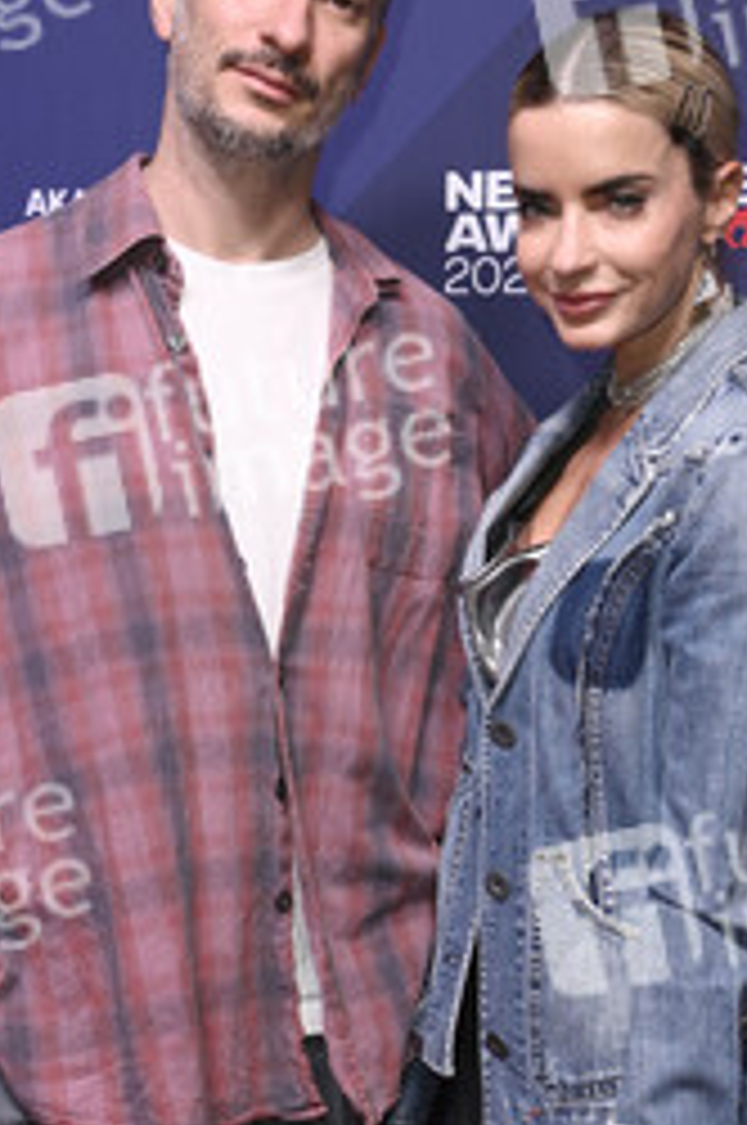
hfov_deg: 17.0
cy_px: 666
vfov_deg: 25.4
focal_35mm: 80
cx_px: 351
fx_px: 2497
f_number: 5.6
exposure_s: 1/250
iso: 1000
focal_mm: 50
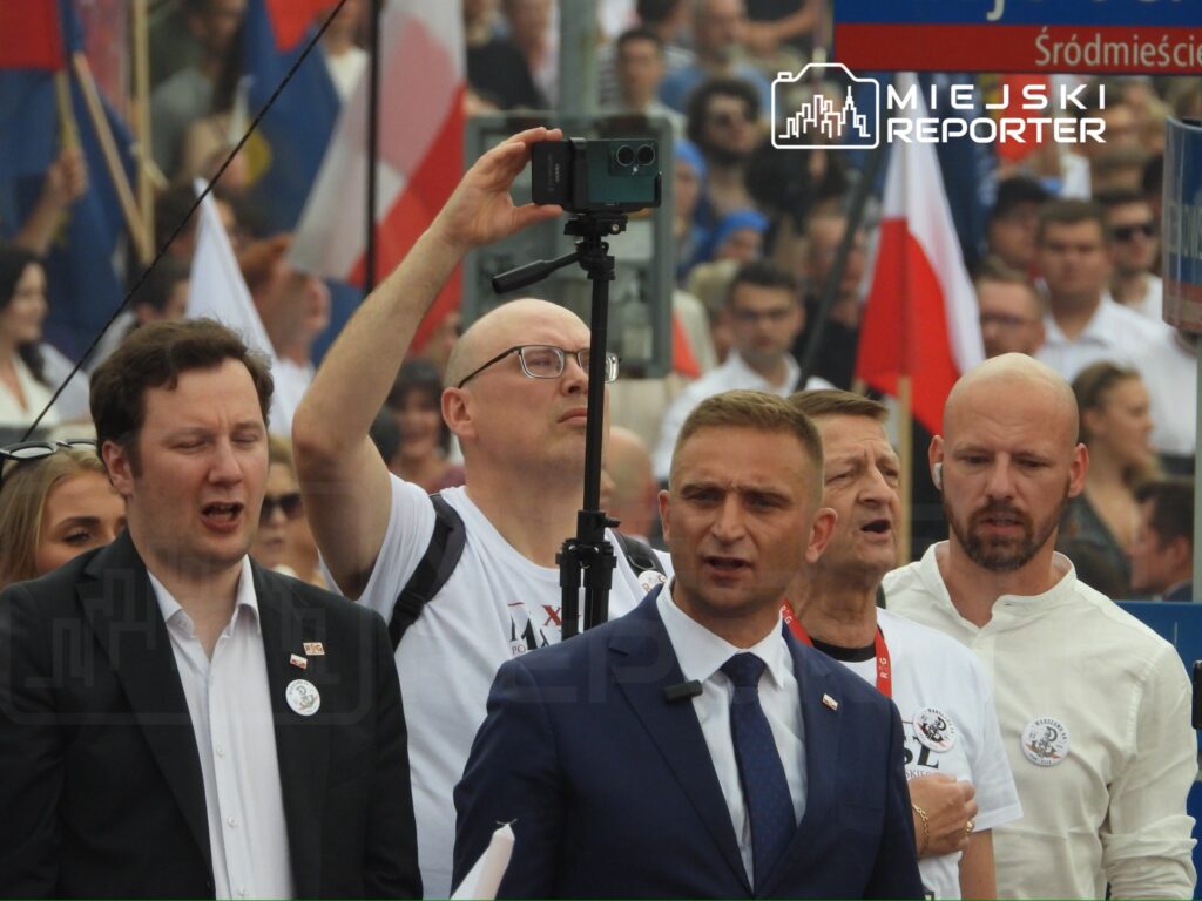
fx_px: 29862
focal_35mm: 860
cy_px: 450
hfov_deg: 2.3
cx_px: 601
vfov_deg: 1.7
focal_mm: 155
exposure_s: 1/400
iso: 400
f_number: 5.6
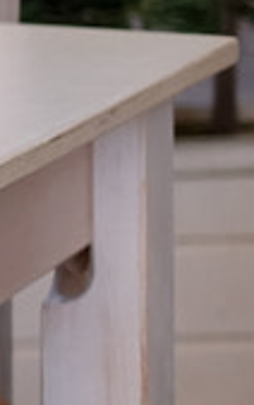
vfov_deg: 6.1
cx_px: -1538
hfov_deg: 3.3
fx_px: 3734
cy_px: -310
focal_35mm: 338
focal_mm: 23
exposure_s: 1/480
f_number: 1.6
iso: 200
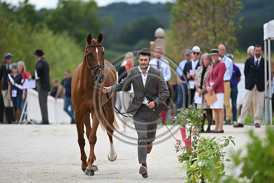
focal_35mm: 380
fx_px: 2893
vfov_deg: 3.6
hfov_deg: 5.4
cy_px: 92
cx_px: 137
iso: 500
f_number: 5.6
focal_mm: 380
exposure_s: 1/1600
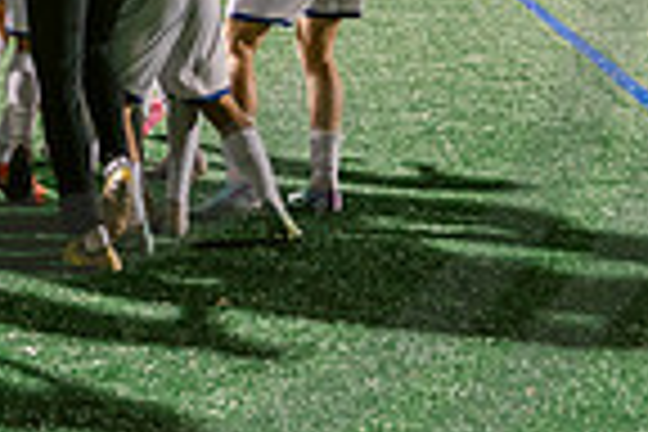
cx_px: -27
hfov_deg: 13.9
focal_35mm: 145
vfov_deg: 9.3
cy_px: -155
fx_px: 2610
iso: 2500
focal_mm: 36
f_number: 4
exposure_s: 1/80
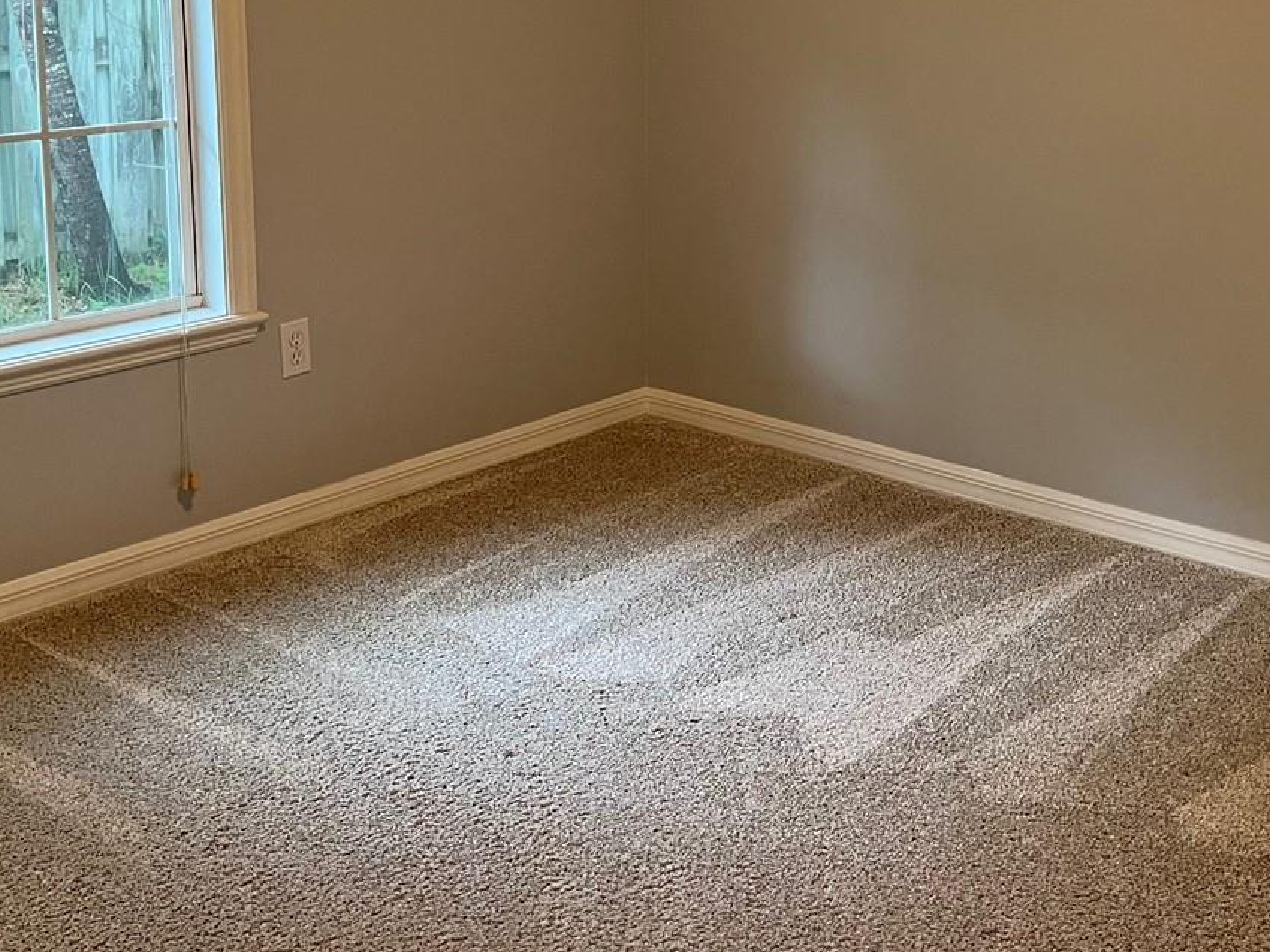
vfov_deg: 29.0
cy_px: 194
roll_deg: -0.1
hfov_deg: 38.8
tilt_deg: -10.5
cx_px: 748
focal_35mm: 49
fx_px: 1798
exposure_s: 1/60
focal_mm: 5.7
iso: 250
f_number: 1.5
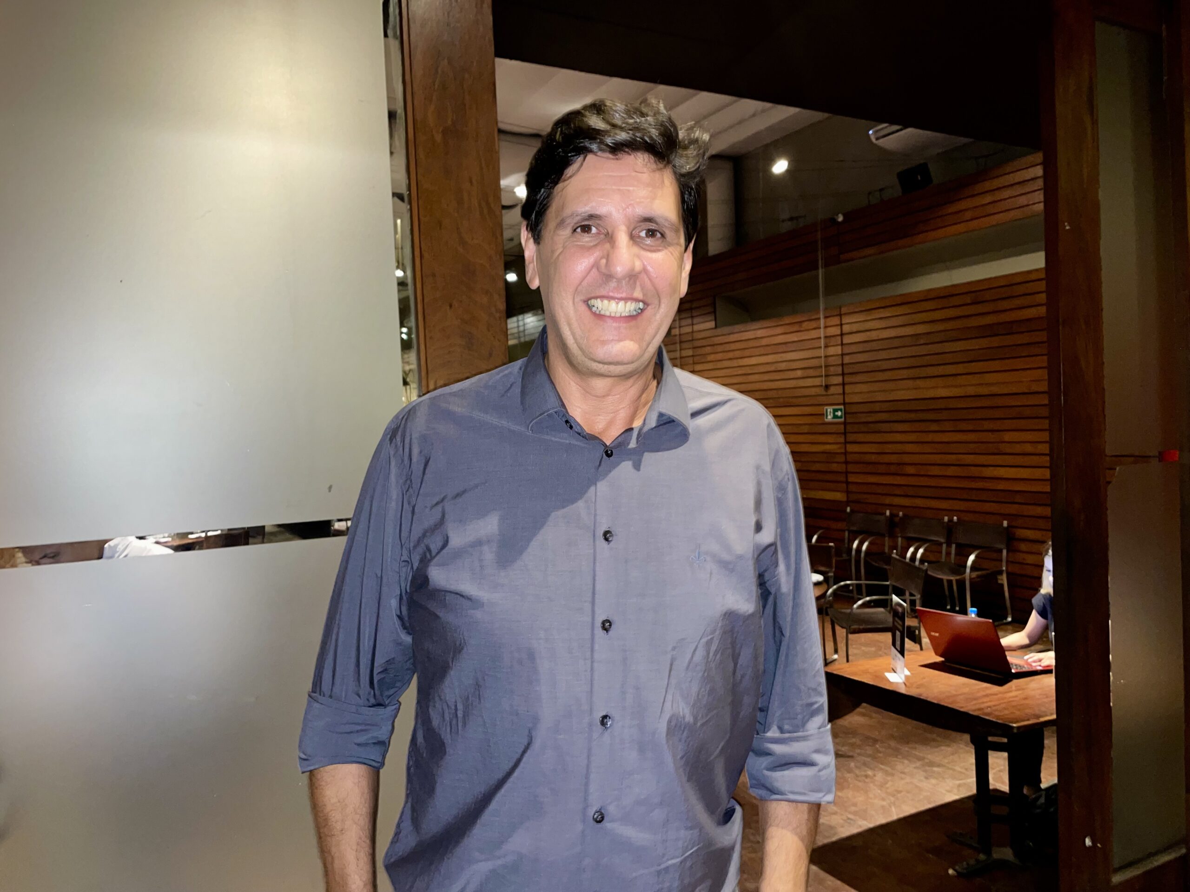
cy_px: 446
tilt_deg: +0.1
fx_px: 894
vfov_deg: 53.1
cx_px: 595
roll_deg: +2.5
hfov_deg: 67.3
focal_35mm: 26
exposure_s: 1/4
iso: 64
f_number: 1.6
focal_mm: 4.2
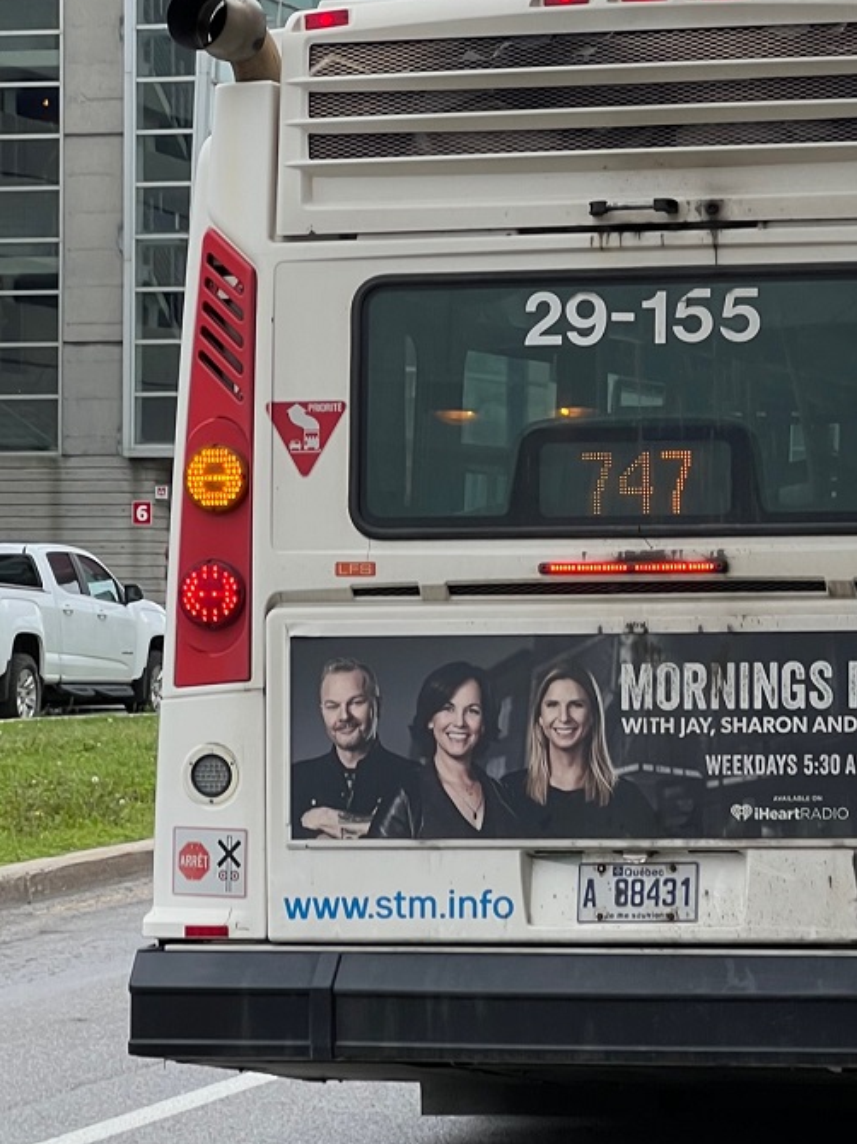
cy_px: 466
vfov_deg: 14.3
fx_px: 4558
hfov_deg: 10.7
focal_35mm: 138
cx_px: 683
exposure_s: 1/120
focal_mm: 9
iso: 32
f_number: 2.8
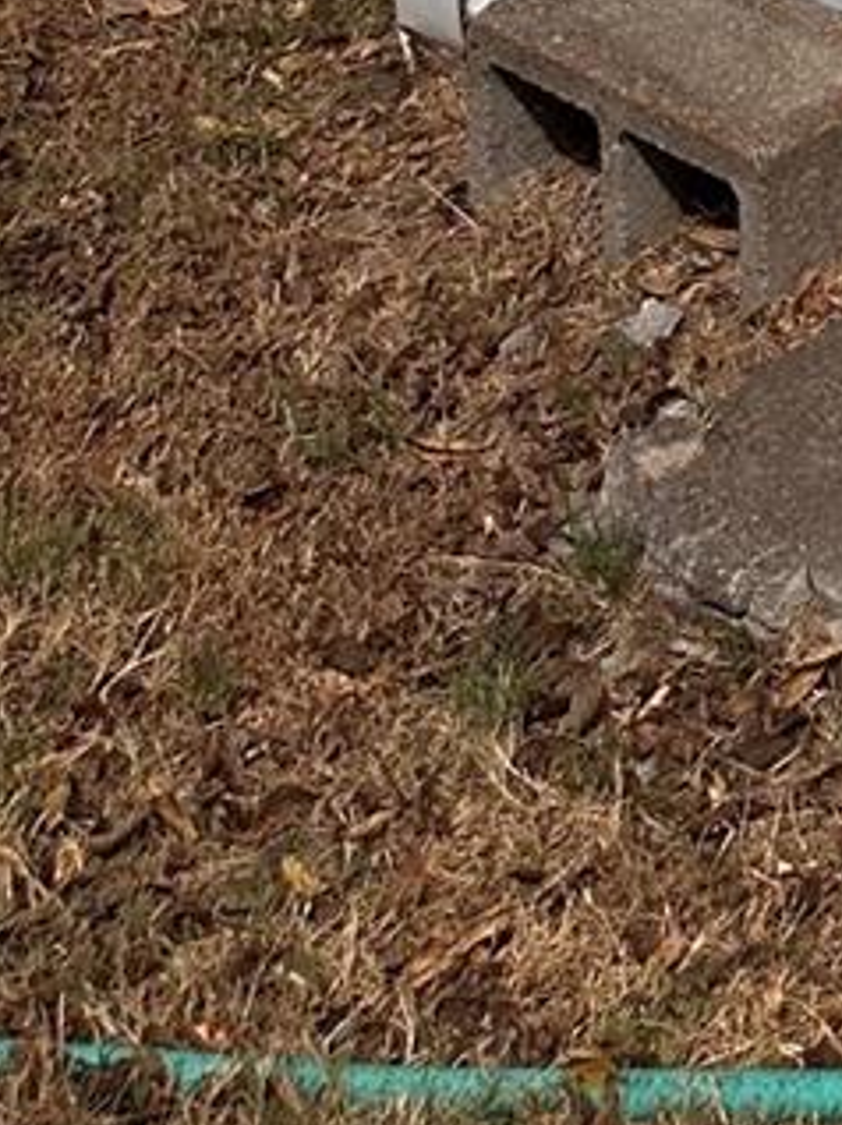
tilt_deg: -4.2
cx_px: 2013
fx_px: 3767
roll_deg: -0.1
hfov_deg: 10.9
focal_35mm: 116
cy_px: -1380
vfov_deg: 13.5
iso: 80
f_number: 1.78
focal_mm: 6.86
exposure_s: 1/10753
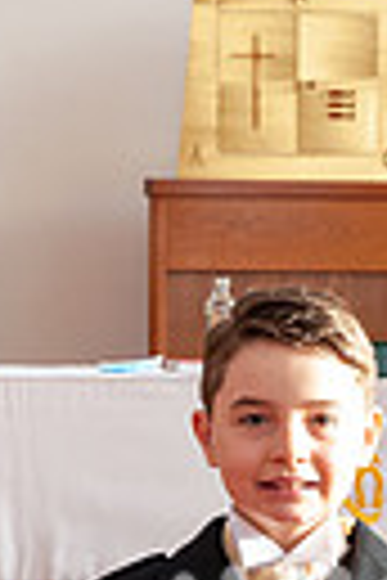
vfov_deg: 8.2
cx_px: 281
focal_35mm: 244
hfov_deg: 5.6
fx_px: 3934
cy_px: 980
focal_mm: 70
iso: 1250
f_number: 10
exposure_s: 1/60
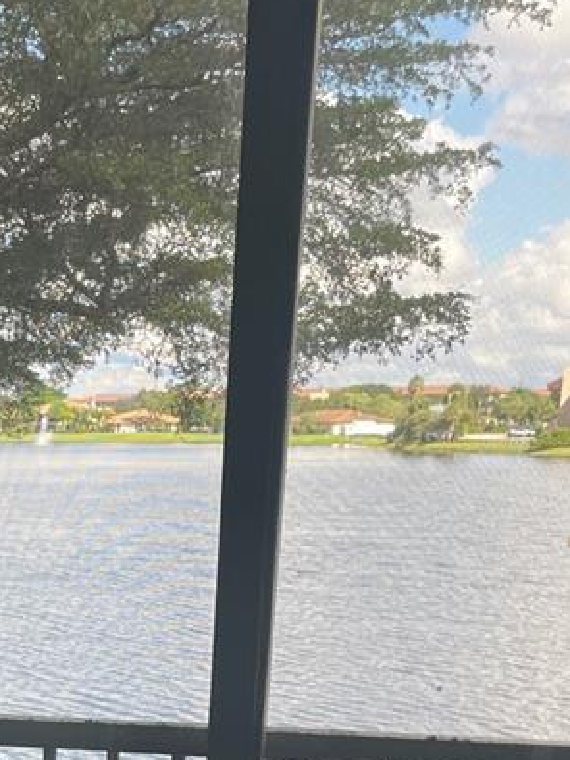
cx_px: -189
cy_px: 910
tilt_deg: -14.3
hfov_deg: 18.0
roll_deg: +0.5
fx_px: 1669
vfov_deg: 23.5
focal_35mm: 76
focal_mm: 5.1
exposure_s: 1/219
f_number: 1.6
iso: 32
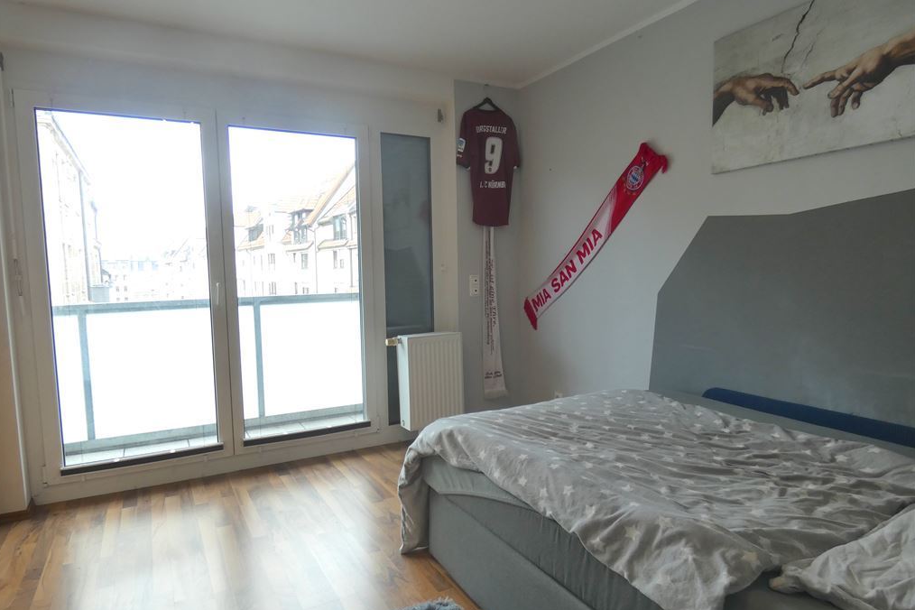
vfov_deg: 59.5
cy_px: 318
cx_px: 456
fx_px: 534
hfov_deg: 81.2
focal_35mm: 21
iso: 80
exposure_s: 1/80
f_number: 2.8
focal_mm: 3.6
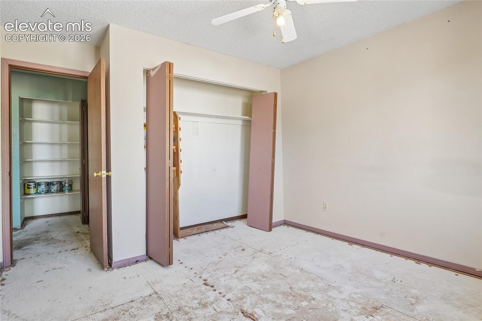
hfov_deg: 95.0
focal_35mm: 16
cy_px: 160
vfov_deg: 72.1
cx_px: 241
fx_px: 221
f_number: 8
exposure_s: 1/30
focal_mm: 11
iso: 320
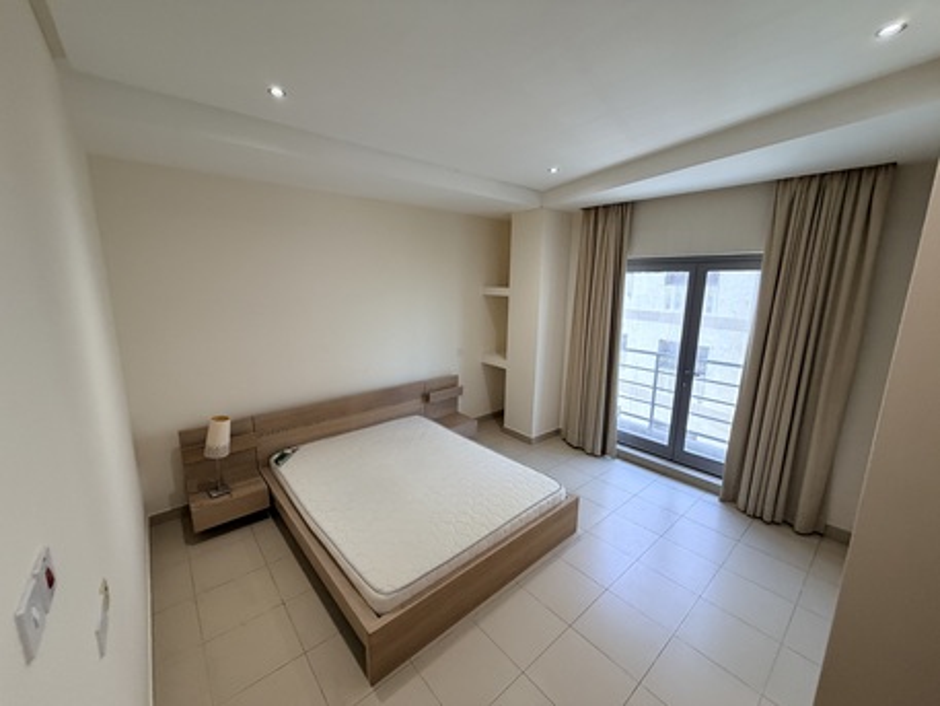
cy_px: 353
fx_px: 380
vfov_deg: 85.7
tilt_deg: -9.8
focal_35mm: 14
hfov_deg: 102.0
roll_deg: +0.5
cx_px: 470
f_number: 2.2
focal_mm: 2.22
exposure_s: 1/100
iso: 250
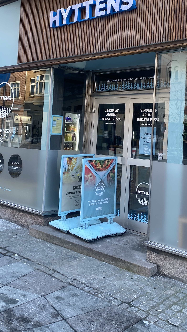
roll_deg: -2.8
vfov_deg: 48.6
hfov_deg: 28.9
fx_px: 361
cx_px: 114
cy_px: 113
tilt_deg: +4.3
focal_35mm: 41
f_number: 1.8
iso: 64
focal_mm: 4.25
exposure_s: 1/122
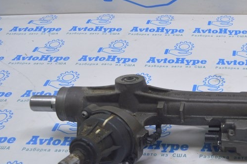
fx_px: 418
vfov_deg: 22.2
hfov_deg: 30.9
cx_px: 237
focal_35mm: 61
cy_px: 96
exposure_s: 1/25
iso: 400
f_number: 5.6
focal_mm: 20
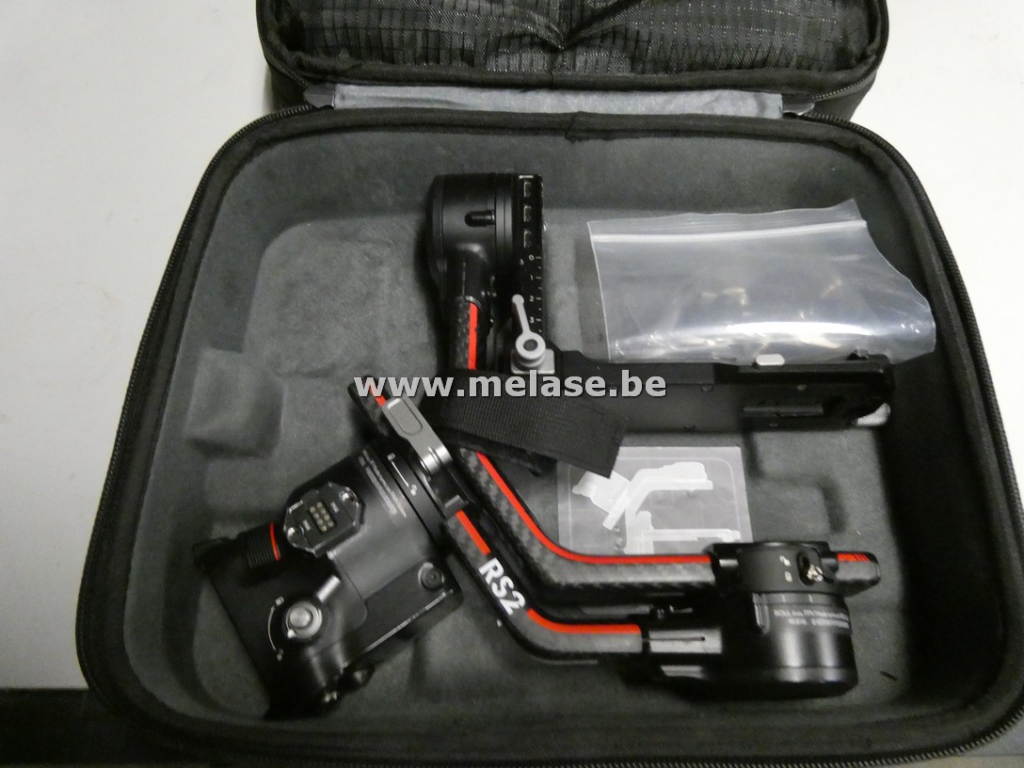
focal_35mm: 24
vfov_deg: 56.8
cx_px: 512
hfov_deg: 71.6
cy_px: 384
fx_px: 710
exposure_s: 1/50
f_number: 3.3
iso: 1600
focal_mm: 4.3
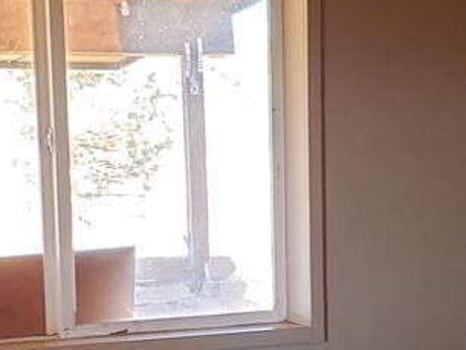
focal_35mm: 109
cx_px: 267
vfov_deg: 13.5
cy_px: 304
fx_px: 1468
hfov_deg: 18.0
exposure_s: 1/35
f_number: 2.4
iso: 160
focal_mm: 4.3
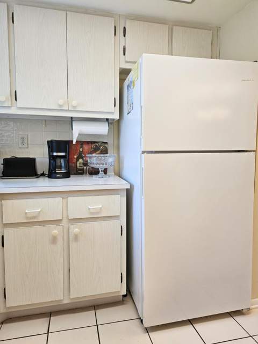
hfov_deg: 58.9
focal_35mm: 23
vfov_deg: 73.9
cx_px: 129
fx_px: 229
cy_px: 172
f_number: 1.8
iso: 100
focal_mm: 5.4
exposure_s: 1/120
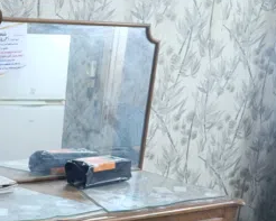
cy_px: 218
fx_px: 498
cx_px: -67
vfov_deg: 24.0
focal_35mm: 61
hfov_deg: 26.9
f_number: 1.65
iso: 1455
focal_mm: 6.14
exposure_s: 1/50
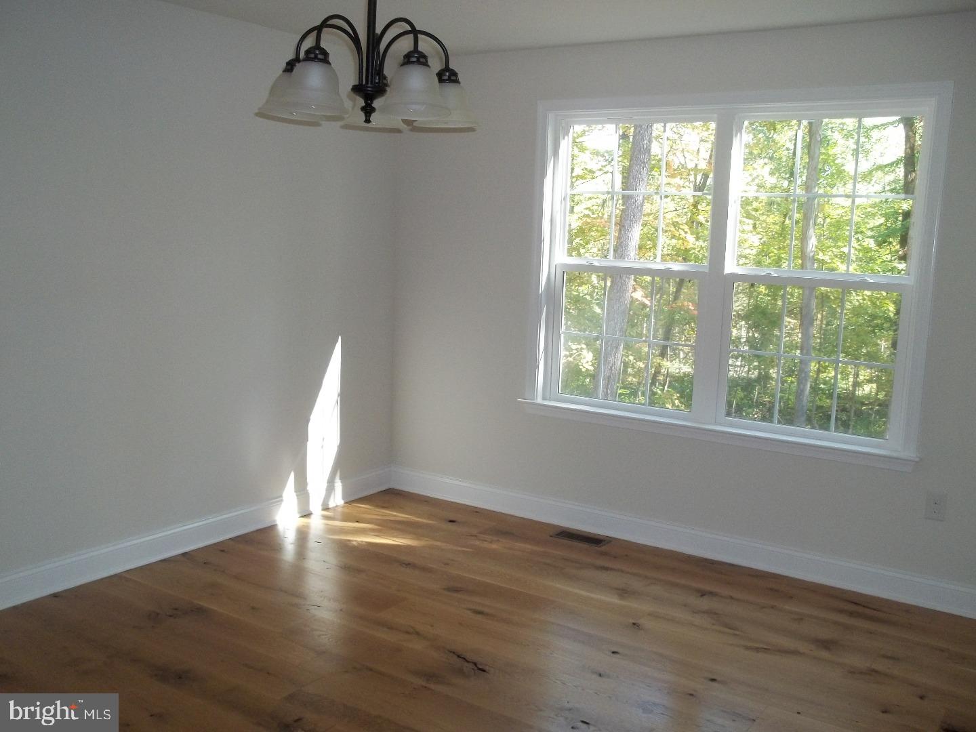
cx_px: 488
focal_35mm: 33
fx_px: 930
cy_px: 366
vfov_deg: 42.9
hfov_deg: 55.4
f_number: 3.3
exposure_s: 1/40
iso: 160
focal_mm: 5.9
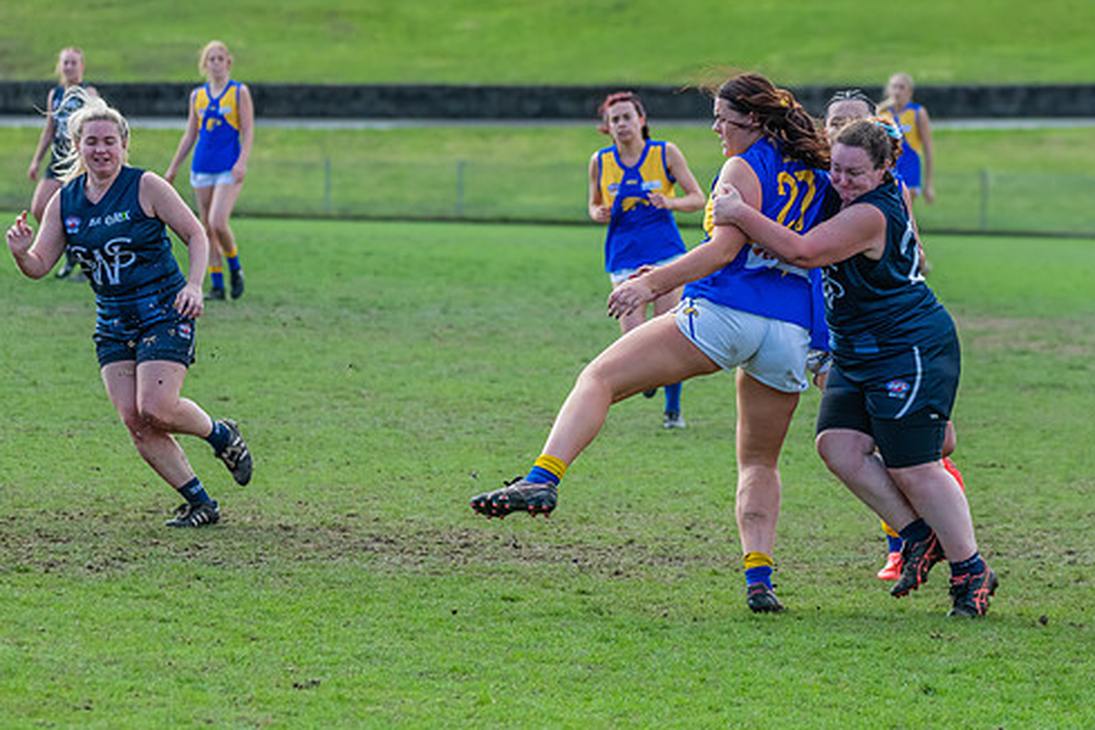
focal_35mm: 303
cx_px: 658
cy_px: 304
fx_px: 9216
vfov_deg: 4.5
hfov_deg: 6.8
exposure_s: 1/1600
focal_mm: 200
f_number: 5.3
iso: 1000
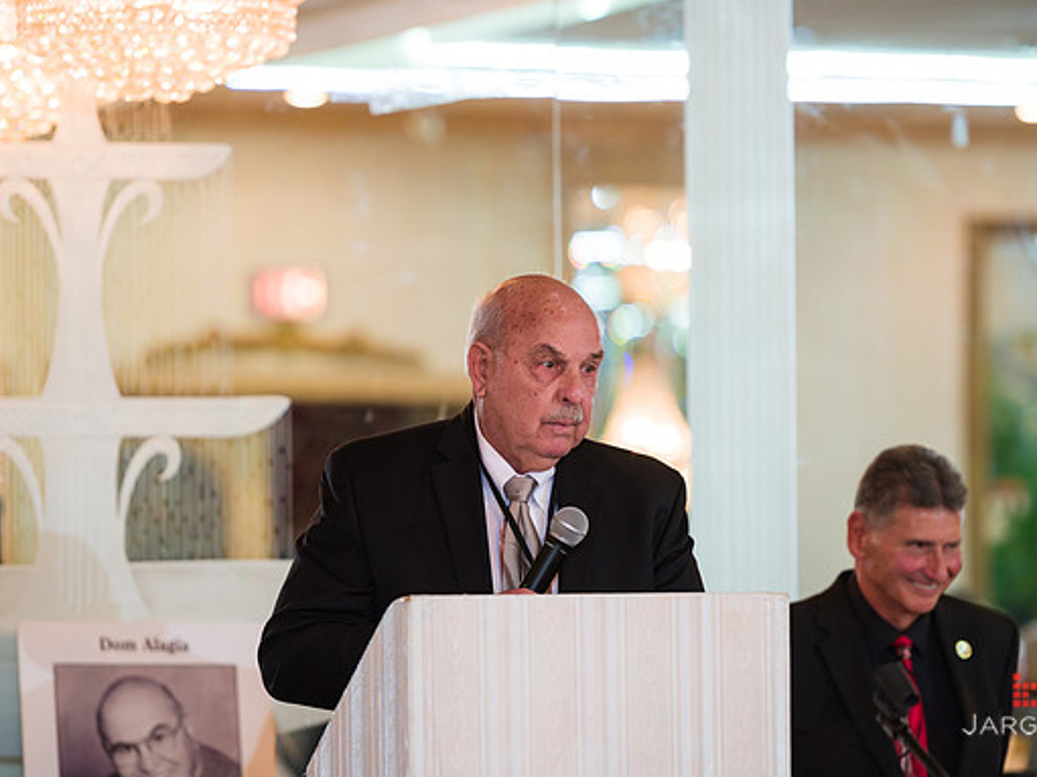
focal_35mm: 209
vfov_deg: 7.1
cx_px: 537
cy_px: 367
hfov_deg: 9.5
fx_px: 6260
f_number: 3.2
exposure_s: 1/200
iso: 1000
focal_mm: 180
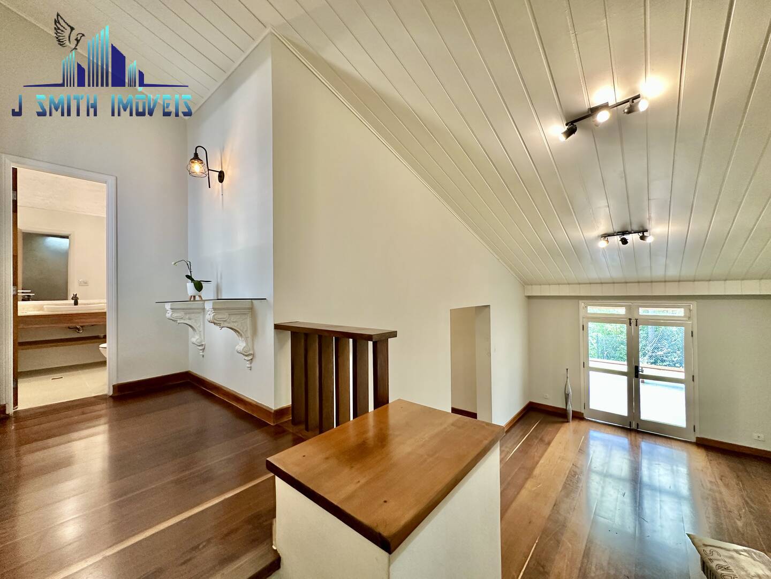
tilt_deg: +0.5
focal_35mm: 14
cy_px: 290
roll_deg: +0.6
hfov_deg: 102.1
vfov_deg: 85.7
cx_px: 386
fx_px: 312
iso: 200
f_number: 2.2
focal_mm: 2.22
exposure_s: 1/60
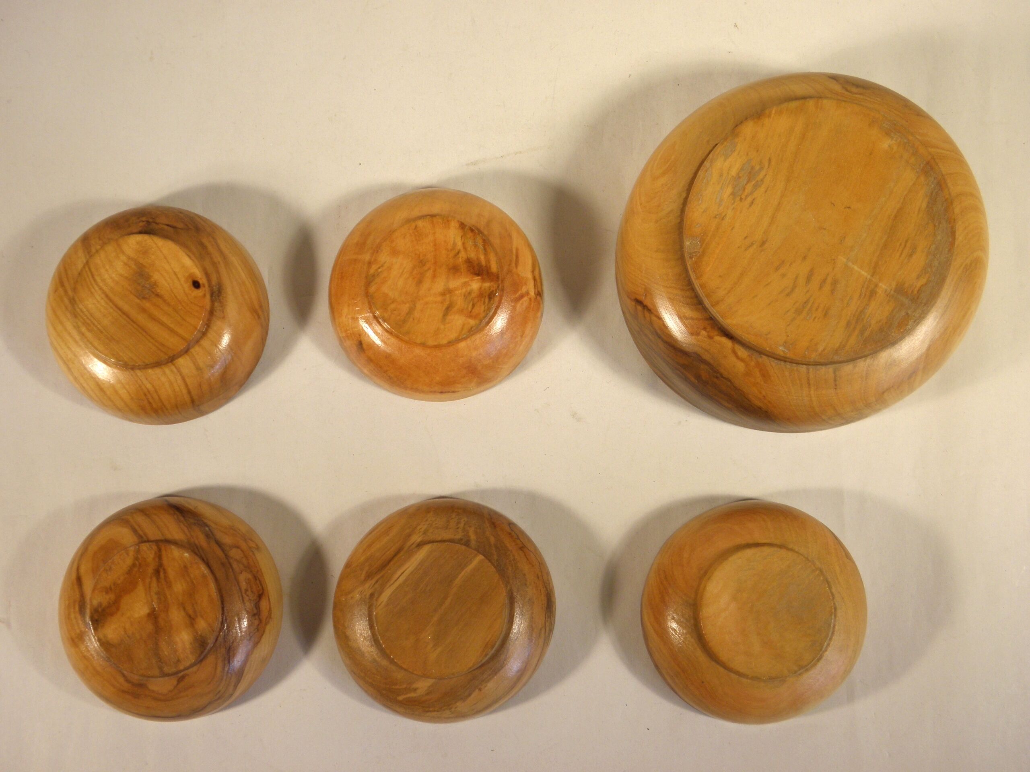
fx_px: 1309
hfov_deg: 42.9
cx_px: 515
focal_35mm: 44
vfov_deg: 32.9
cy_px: 386
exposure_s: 1/50
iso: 100
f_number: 3.9
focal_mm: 7.9
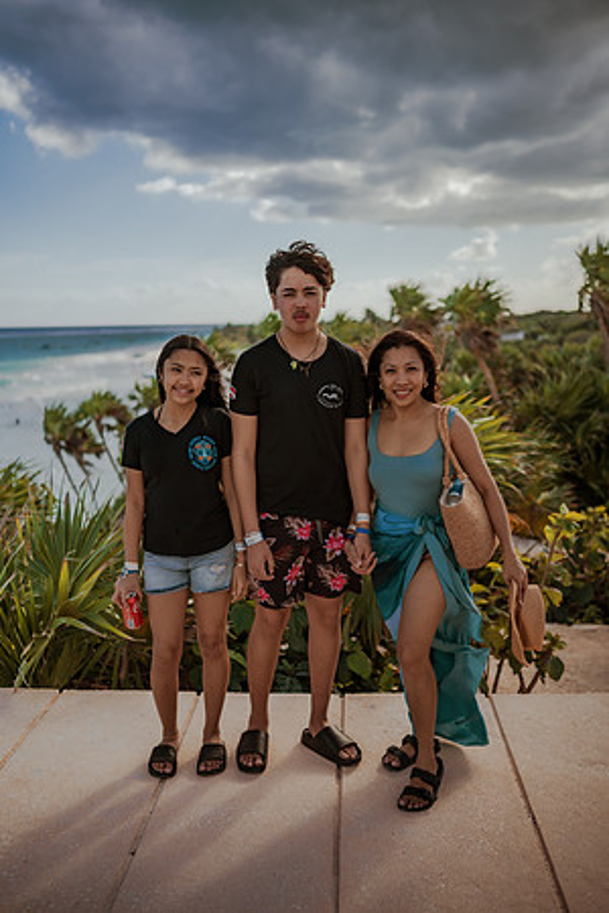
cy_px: 456
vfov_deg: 54.4
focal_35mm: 35
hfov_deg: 37.9
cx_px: 304
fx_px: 888
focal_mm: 35
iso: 100
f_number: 1.8
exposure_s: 1/5000
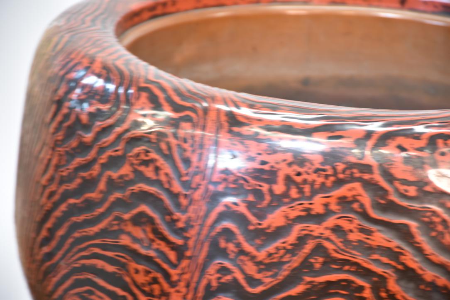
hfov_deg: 9.8
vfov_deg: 6.5
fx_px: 2625
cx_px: 225
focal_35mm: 210
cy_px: 150
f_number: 5.6
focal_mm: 140
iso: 400
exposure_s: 1/8
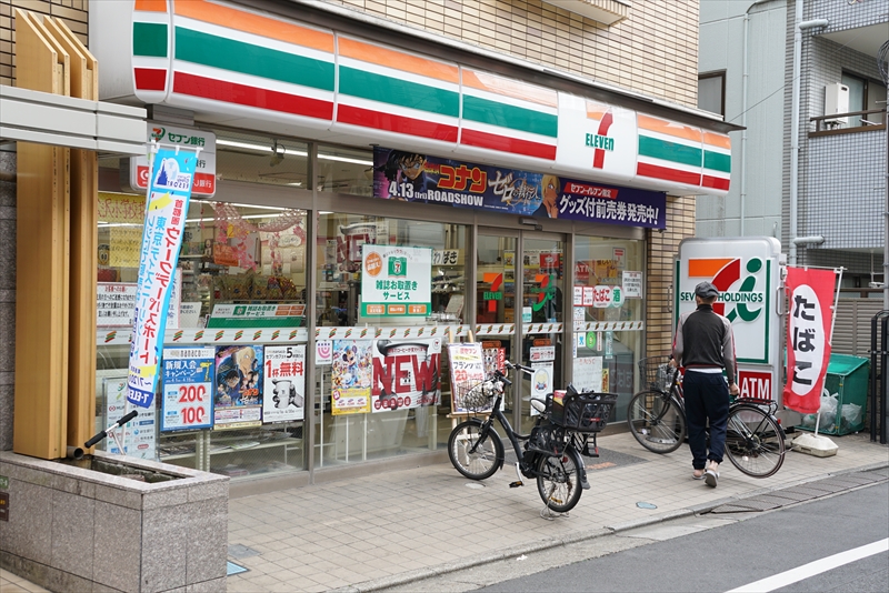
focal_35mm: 42
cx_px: 444
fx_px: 1037
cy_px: 296
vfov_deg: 31.9
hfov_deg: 46.4
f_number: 5.6
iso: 200
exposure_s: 1/60
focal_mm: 28
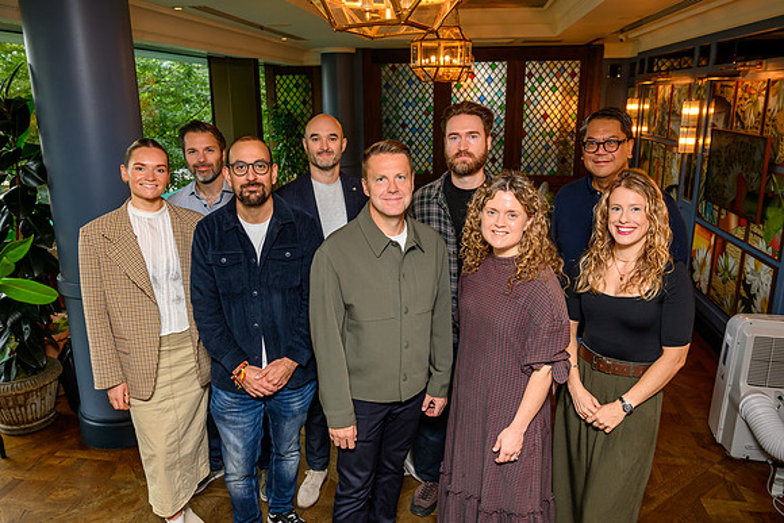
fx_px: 615
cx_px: 392
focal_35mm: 28
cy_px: 262
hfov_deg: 65.0
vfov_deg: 46.1
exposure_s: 1/200
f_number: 5.6
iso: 2000
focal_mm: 28
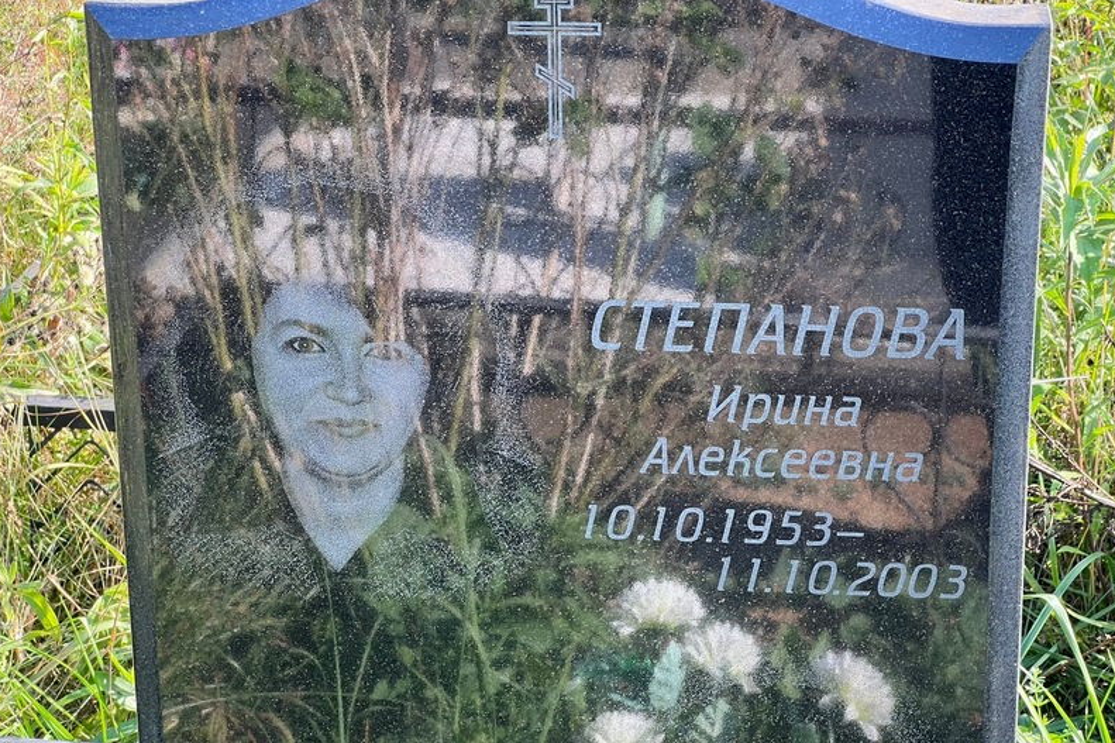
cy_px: 422
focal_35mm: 81
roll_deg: -0.6
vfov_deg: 16.8
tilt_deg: -22.4
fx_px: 2508
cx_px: 560
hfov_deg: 25.1
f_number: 2.8
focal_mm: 9
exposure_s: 1/99
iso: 50
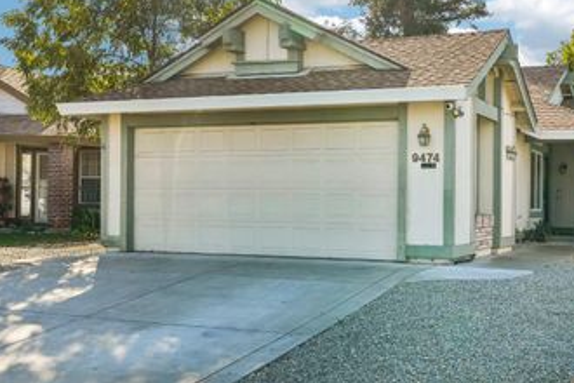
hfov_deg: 41.3
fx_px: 749
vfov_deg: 28.6
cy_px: 201
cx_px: 393
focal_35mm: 47
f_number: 8
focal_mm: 31
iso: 320
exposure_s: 1/200
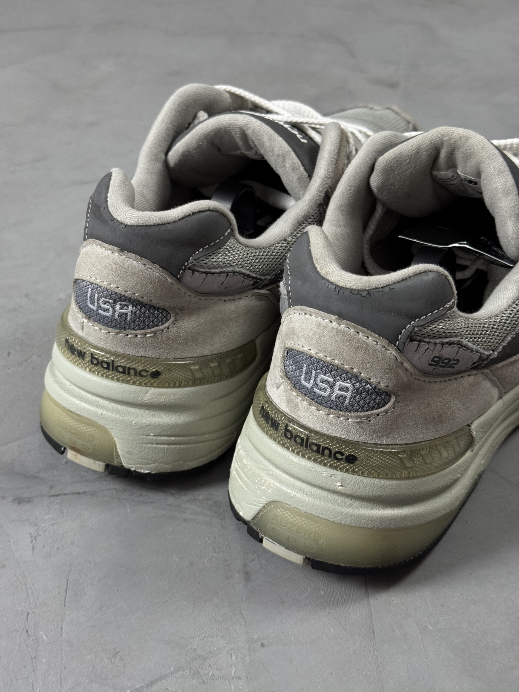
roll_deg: -3.6
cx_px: 260
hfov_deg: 30.3
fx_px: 960
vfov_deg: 39.7
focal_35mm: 48
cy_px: 346
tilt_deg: -36.0
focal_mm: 6.76
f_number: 1.78
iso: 160
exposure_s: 1/60
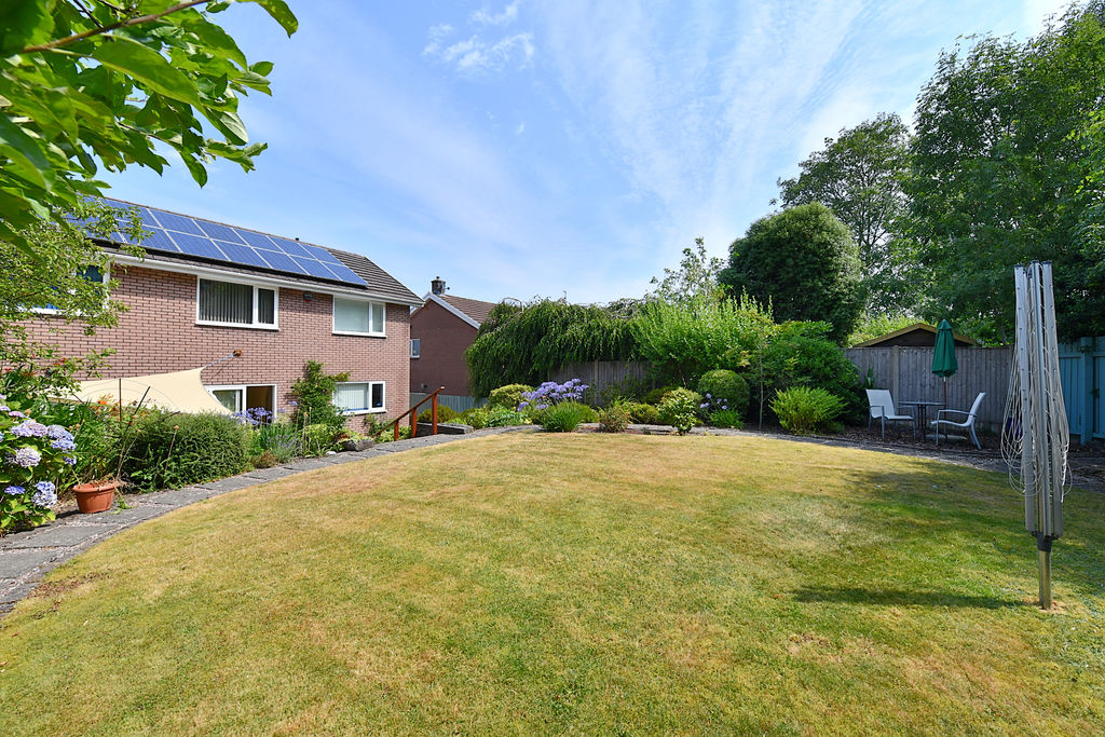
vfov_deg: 81.2
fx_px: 430
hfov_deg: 104.2
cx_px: 552
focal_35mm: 14
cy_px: 368
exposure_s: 1/500
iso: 250
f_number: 11
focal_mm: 14
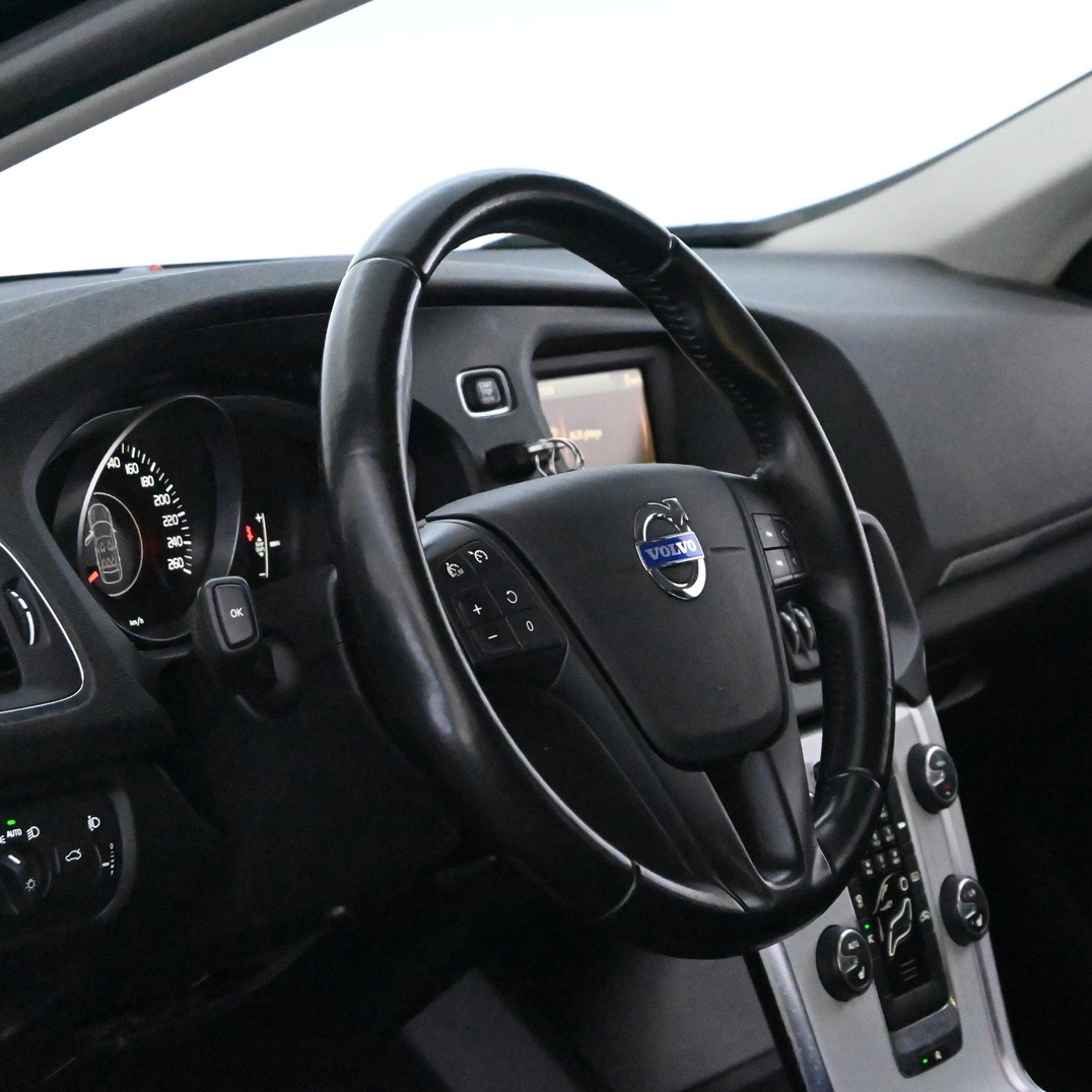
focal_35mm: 96
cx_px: 786
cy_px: 547
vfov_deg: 18.1
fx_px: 3426
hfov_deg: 18.0
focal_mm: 50
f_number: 6.3
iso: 22800
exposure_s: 1/80
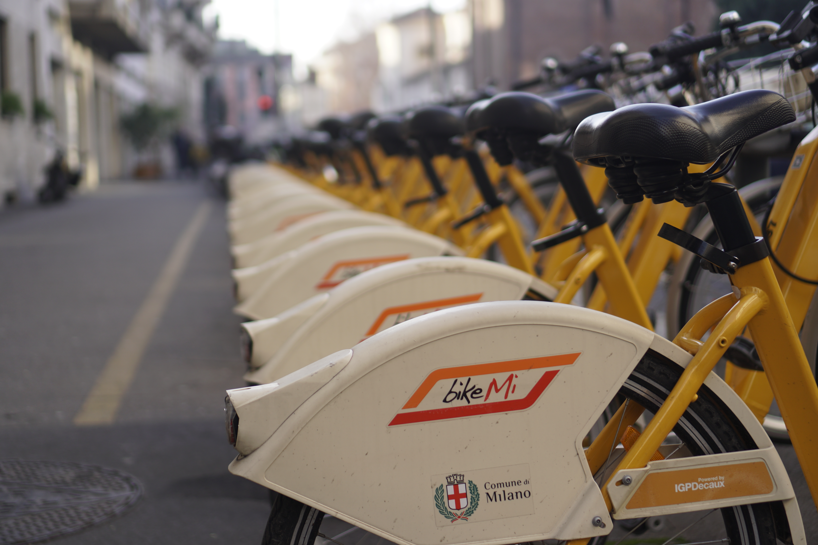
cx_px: 409
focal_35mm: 52
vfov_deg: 25.8
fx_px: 1193
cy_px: 272
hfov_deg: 37.9
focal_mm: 35
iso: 100
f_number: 1.8
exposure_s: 1/640
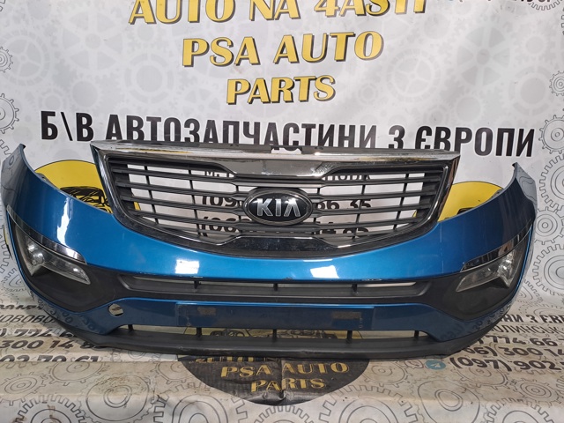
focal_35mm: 25
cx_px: 282
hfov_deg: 69.4
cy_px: 212
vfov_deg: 54.9
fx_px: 407
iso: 64
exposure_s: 1/50
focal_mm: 4.65
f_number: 1.8
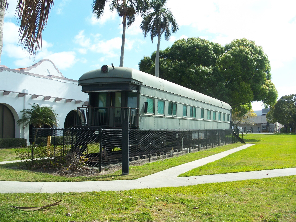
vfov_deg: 38.7
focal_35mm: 37
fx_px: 316
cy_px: 111
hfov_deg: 50.1
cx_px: 148
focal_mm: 7.8
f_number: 4
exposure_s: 1/400
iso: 64
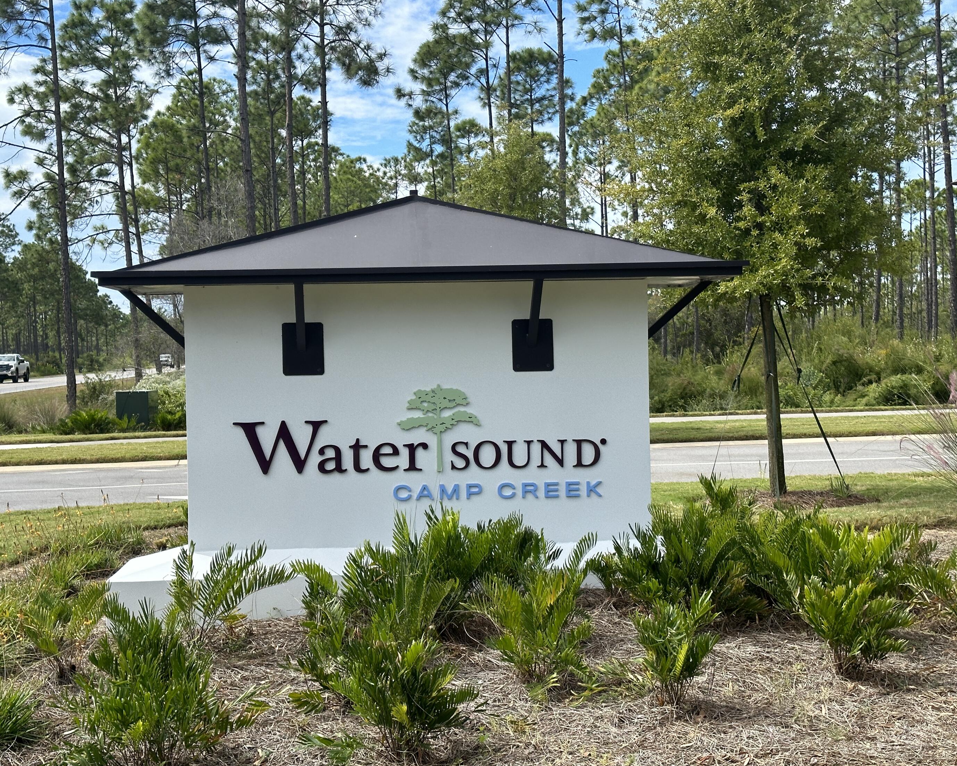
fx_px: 1445
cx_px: 438
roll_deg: +0.2
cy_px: 379
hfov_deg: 36.6
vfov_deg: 29.7
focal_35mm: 51
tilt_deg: -2.6
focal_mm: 6.86
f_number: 1.78
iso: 64
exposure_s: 1/3257
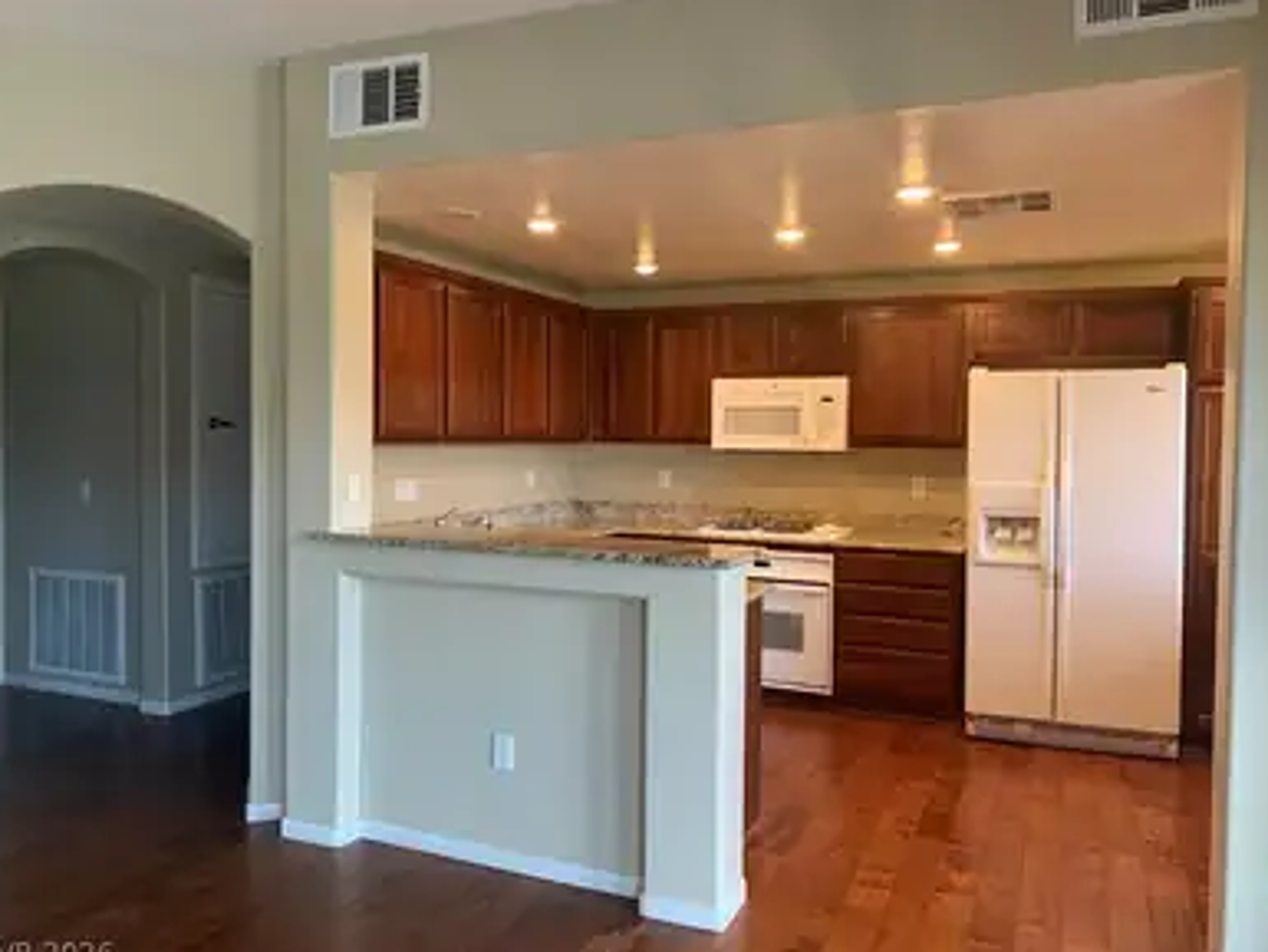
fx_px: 989
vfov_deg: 51.4
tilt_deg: -1.3
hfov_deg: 65.3
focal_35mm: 27
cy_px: 481
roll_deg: -0.2
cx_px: 632
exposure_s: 1/60
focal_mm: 4.25
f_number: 1.8
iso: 125
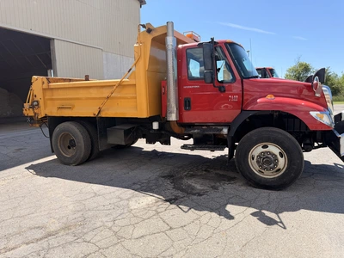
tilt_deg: -1.3
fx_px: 239
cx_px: 172
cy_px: 129
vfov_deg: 56.8
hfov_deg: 71.6
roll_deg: +0.9
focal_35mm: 24
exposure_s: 1/2801
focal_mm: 6.76
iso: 80
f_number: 1.78
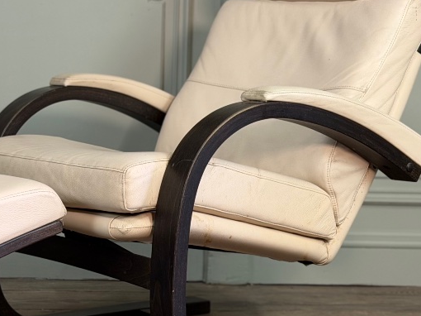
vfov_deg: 13.1
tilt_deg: -5.1
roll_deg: -0.7
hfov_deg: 17.3
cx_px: 95
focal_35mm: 113
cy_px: 166
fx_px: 1374
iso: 125
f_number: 1.78
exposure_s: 1/50
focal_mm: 6.76
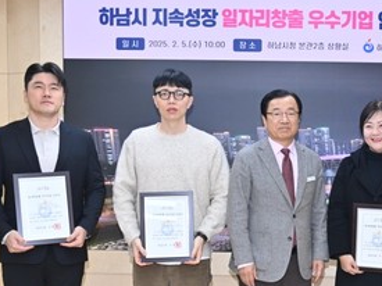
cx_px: 290
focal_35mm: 63
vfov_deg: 23.1
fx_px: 695
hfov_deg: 30.2
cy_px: 201
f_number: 7.1
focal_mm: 30
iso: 800
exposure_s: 1/100
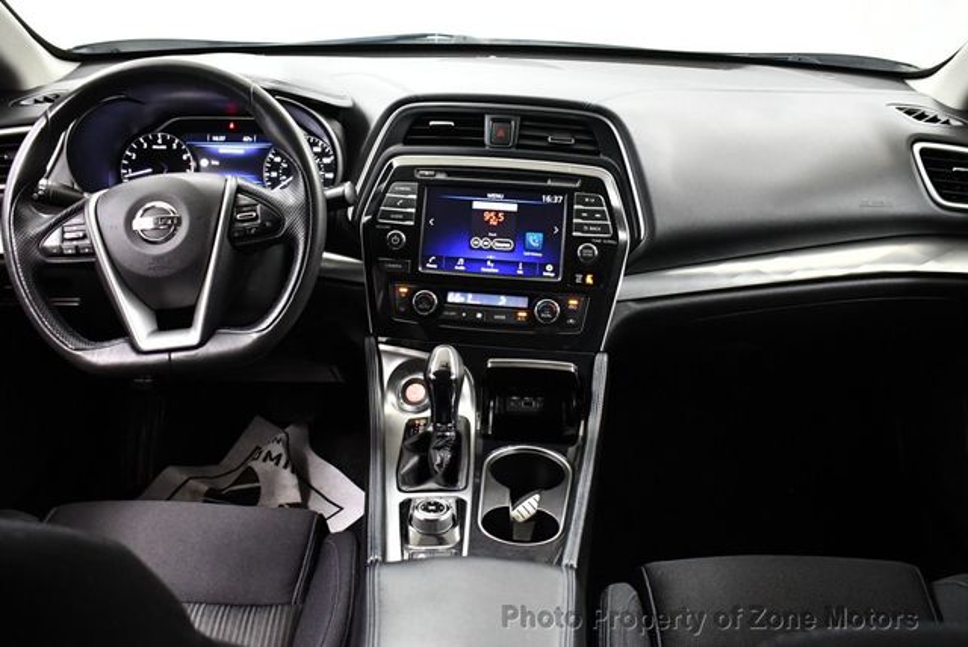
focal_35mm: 40
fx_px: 1077
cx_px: 484
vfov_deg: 33.5
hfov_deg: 48.4
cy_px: 324
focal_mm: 20
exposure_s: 1/60
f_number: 3.5
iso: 4500
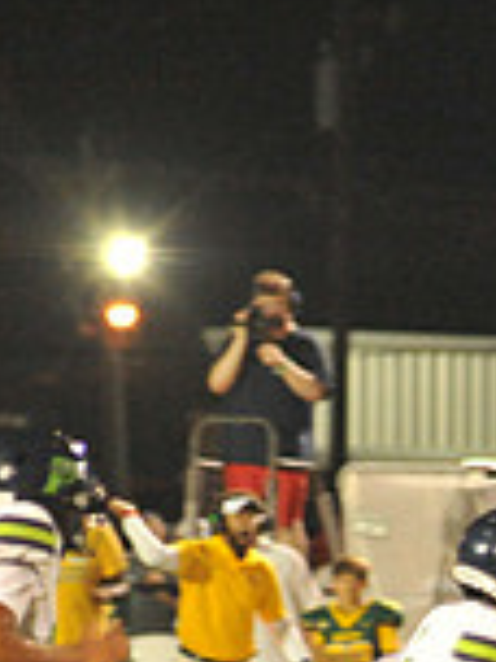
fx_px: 14004
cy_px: 788
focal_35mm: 733
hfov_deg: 2.0
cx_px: 1149
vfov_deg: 2.7
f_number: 4
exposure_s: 1/250
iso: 6400
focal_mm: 200
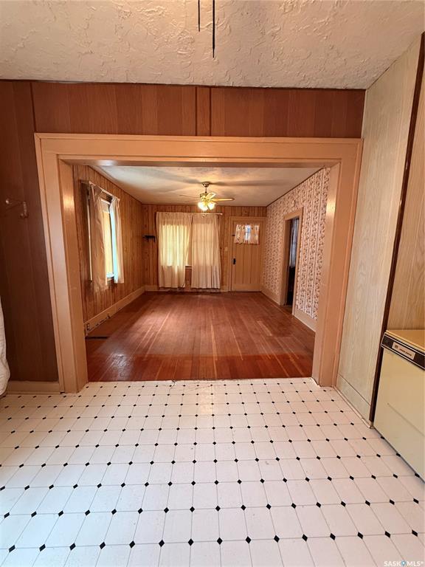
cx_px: 212
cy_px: 284
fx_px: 229
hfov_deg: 85.7
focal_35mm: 14
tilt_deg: -9.5
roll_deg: -1.5
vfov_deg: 102.1
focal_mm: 2.22
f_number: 2.2
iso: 400
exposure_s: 1/120
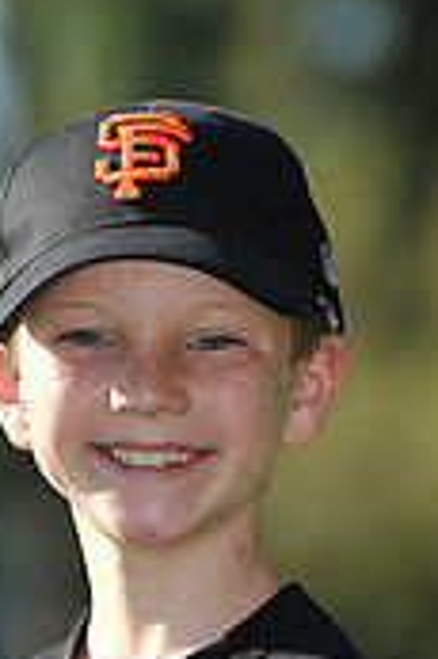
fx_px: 11008
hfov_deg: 2.3
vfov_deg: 3.4
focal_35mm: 602
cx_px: 160
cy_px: 785
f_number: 4.5
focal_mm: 180
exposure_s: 1/1250
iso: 200
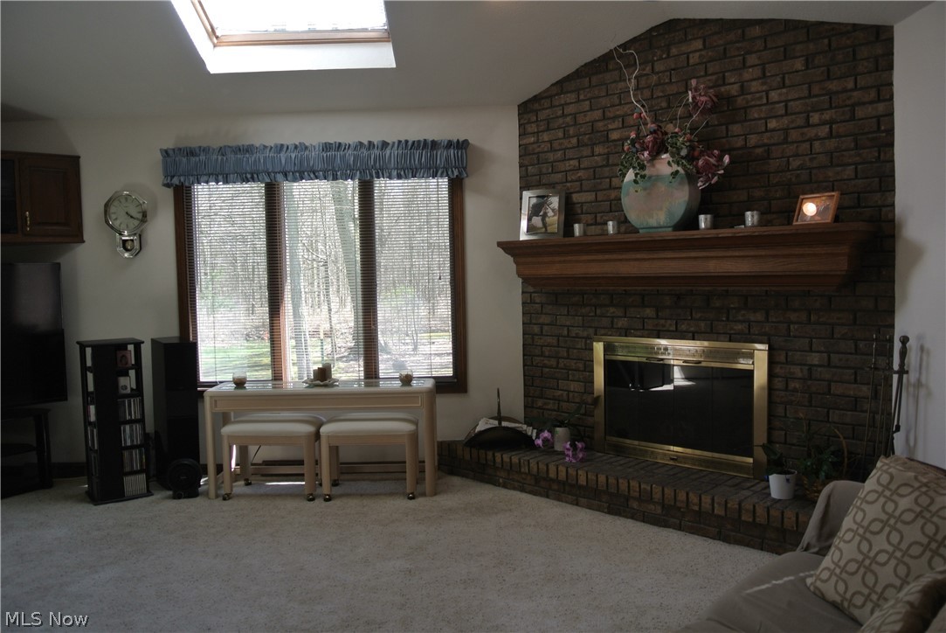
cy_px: 316
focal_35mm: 27
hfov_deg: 67.3
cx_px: 473
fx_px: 710
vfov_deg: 48.0
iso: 200
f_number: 3.5
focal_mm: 10
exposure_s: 1/125
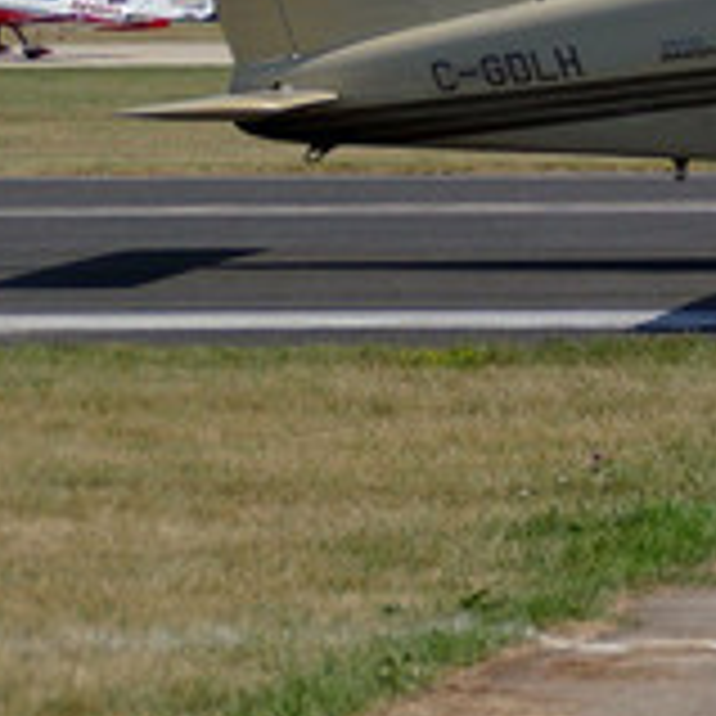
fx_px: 8144
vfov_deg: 5.0
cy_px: -92
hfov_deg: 5.0
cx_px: 1049
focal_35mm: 348
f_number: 3.8
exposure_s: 1/2000
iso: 125
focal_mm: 37.13
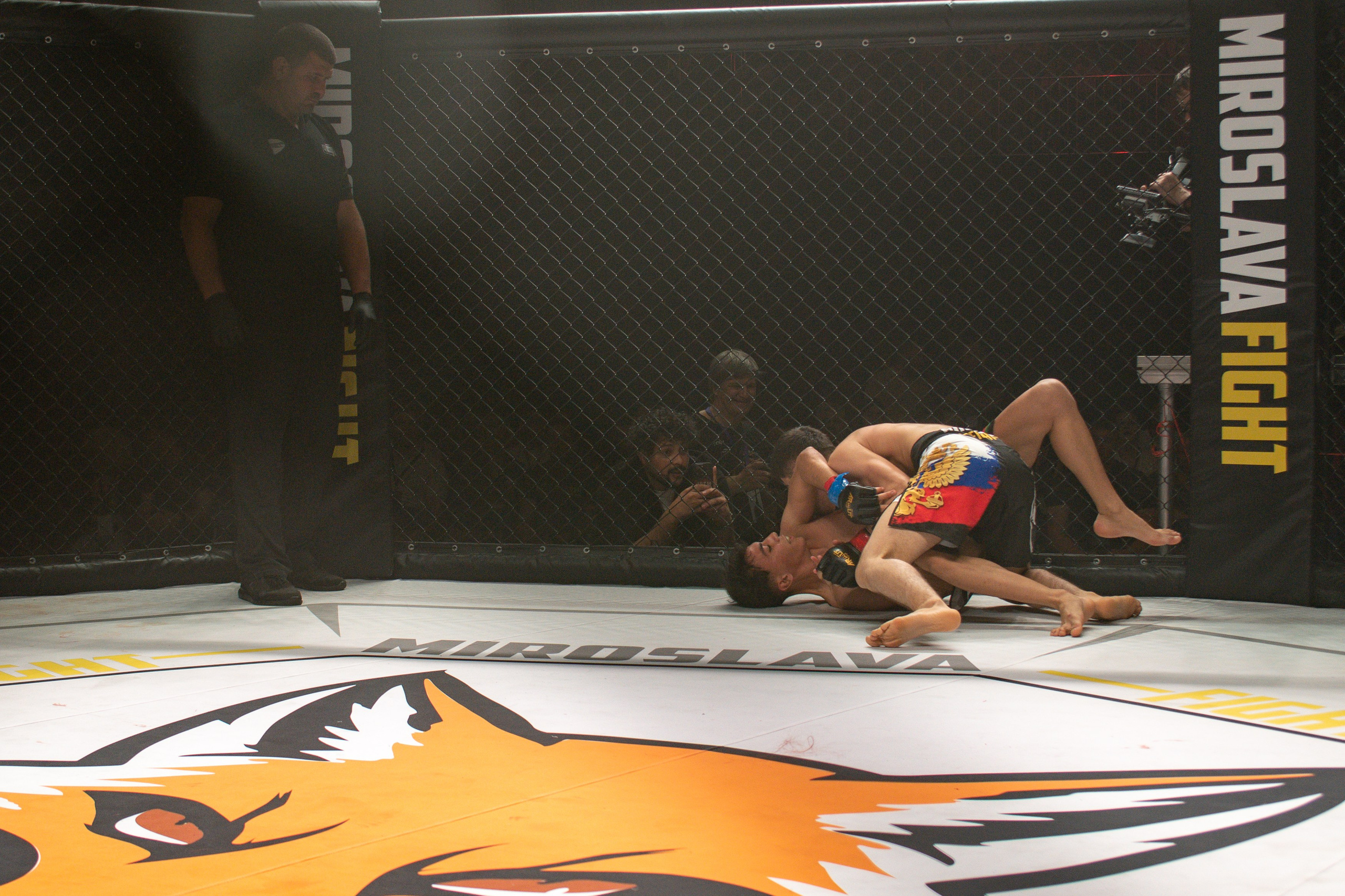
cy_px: 379
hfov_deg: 29.1
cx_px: 613
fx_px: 2589
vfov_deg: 19.6
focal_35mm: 69
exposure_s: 1/640
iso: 280
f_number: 4
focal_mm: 44
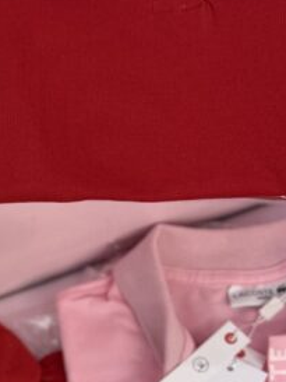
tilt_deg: -71.2
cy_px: 281
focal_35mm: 90
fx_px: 991
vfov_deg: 21.6
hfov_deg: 15.9
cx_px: -47
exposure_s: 1/580
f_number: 1.78
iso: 80
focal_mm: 6.76
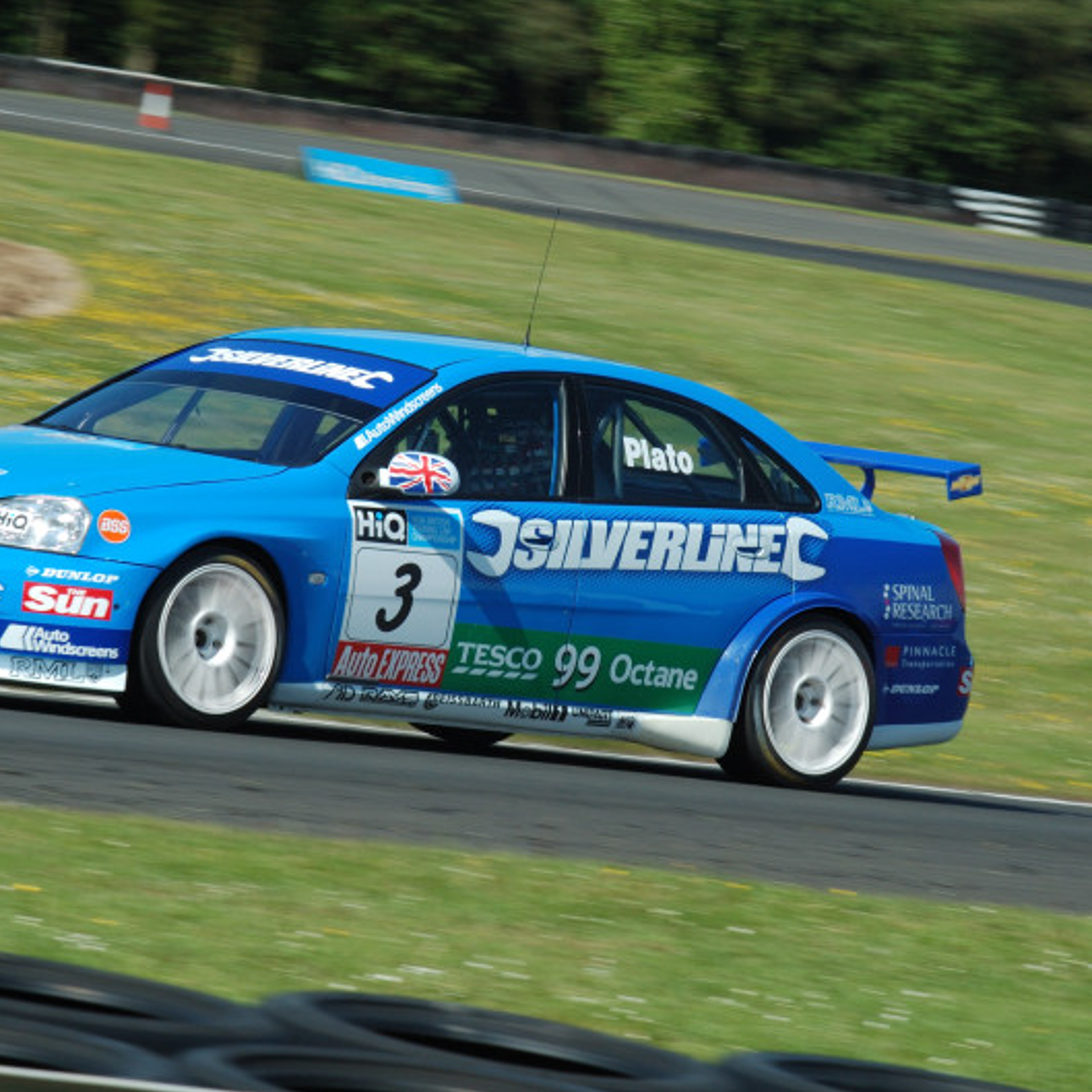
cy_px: 545
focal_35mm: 376
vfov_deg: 4.7
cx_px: 460
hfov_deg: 4.7
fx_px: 13407
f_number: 13
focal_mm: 195
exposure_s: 1/250
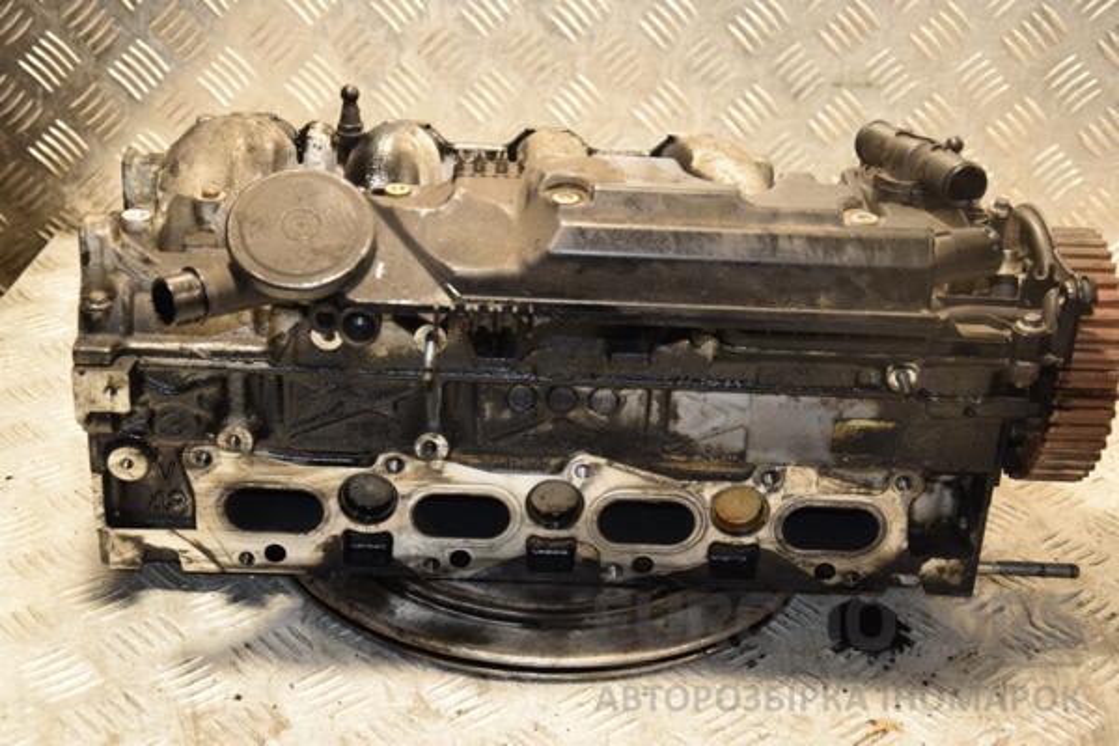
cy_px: 373
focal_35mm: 60
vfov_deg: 22.6
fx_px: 1865
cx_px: 560
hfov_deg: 33.4
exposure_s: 1/80
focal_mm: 40
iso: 800
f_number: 4.8
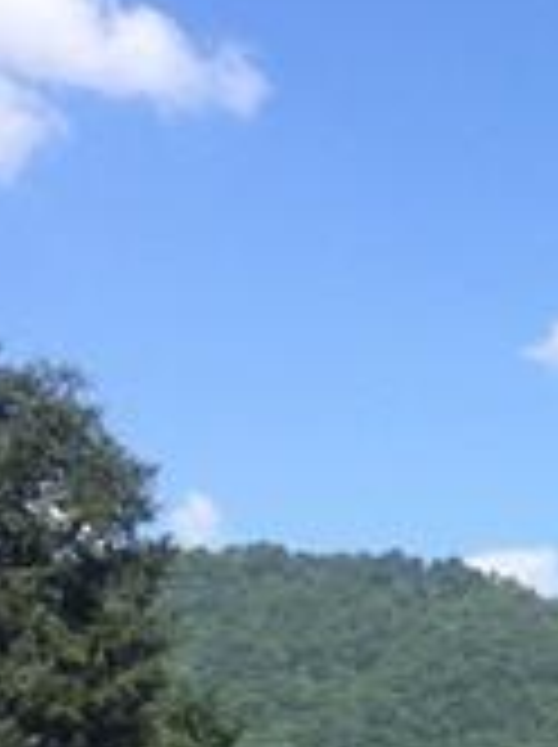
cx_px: 1364
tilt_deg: +4.6
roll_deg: +1.8
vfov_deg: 16.8
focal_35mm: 112
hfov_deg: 11.0
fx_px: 2413
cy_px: 918
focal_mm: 4.15
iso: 32
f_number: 2.2
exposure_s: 1/1208
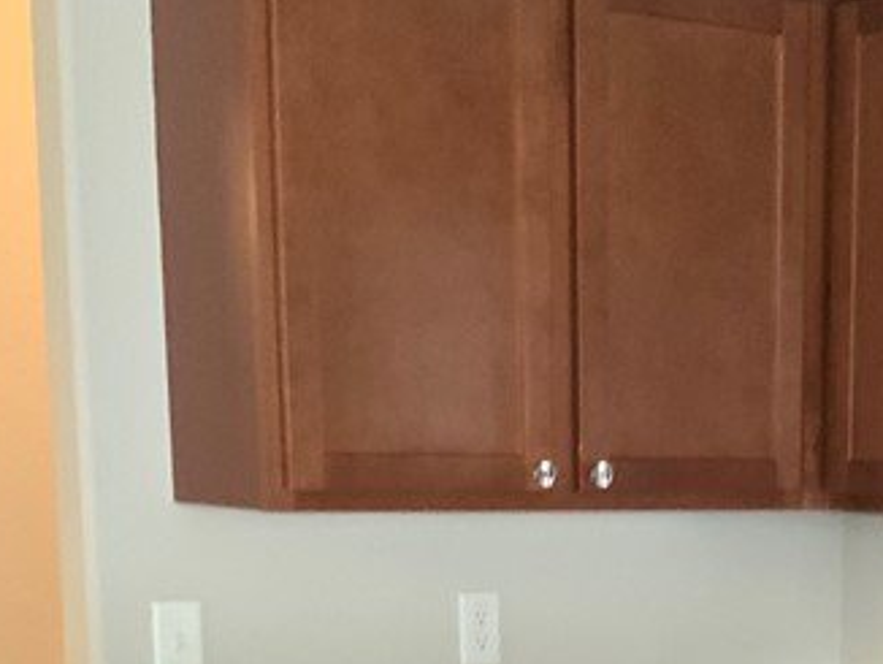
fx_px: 2323
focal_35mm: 91
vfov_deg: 15.2
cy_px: 949
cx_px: 829
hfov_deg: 21.0
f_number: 1.8
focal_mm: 3
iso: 320
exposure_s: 1/40
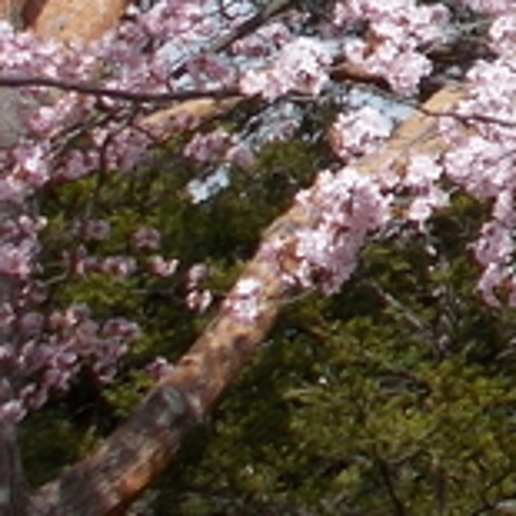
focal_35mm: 178
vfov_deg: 9.5
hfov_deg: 9.3
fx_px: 3002
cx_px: 992
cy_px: -300
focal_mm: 4.6
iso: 80
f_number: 3.2
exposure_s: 1/800
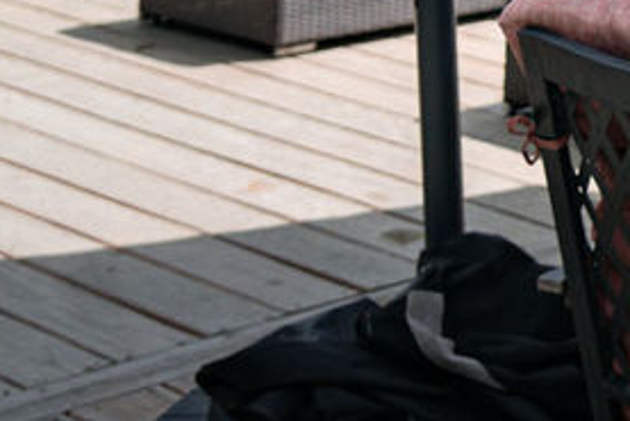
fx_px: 2276
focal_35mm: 130
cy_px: -587
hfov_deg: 12.5
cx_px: 1499
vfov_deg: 9.4
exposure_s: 1/1000
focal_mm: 24
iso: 160
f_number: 4
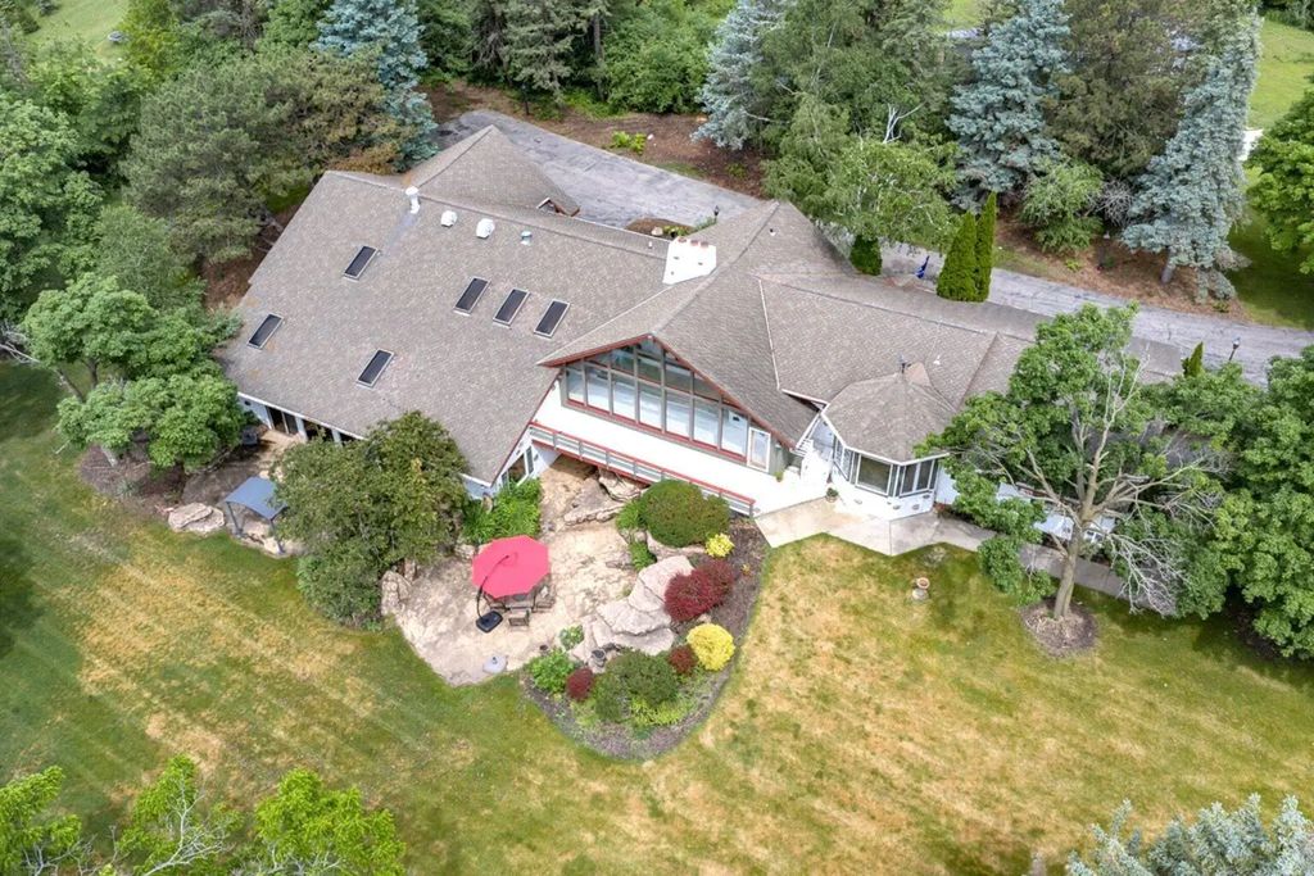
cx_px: 657
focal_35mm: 28
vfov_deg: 46.4
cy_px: 438
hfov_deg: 65.5
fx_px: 1022
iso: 160
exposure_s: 1/1000
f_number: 2.8
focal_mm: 14.45
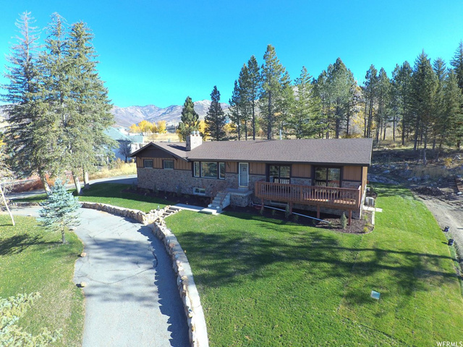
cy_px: 174
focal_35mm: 17
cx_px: 232
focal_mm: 3.15
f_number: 2.8
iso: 100
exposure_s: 1/263
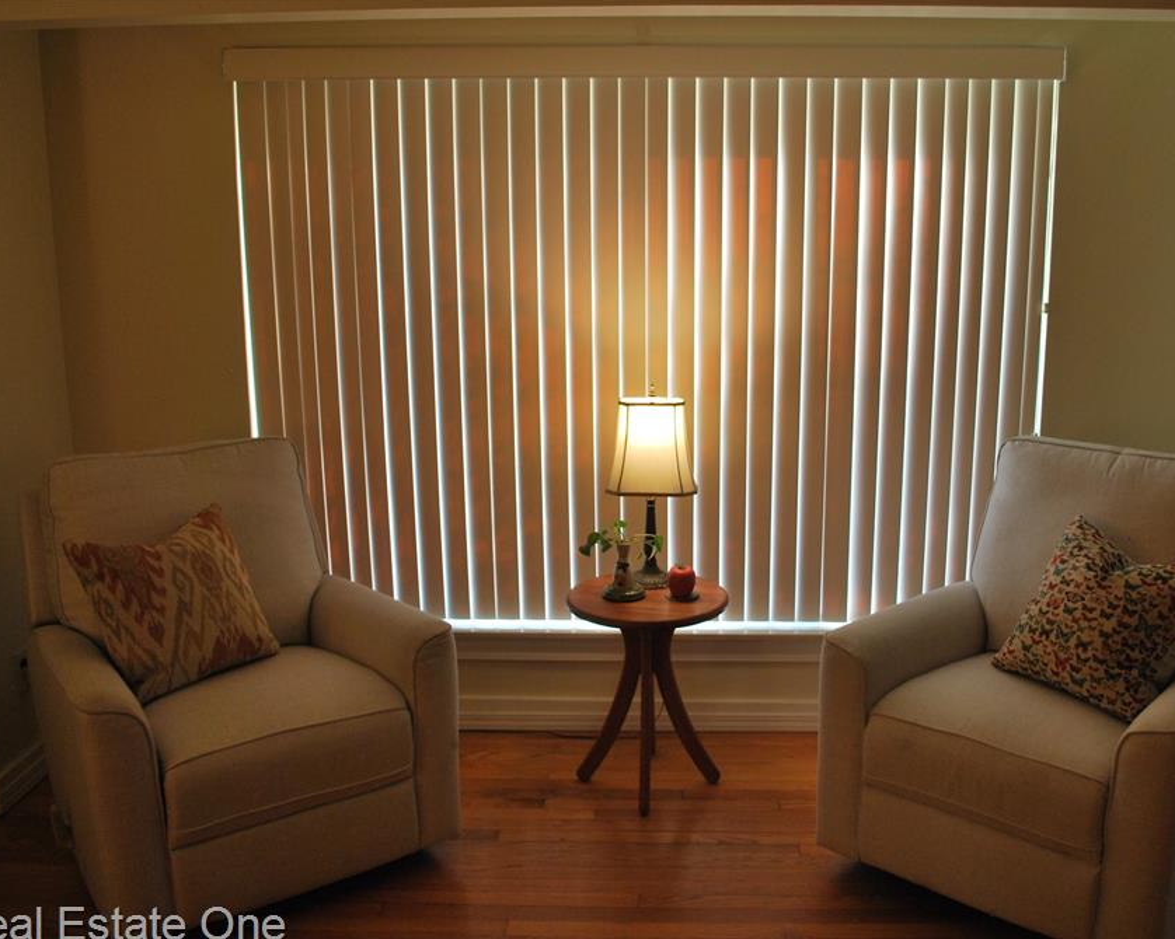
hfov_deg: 57.0
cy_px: 477
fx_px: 1078
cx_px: 659
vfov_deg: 47.1
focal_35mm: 31
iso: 320
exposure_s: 1/30
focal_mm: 18
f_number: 3.5
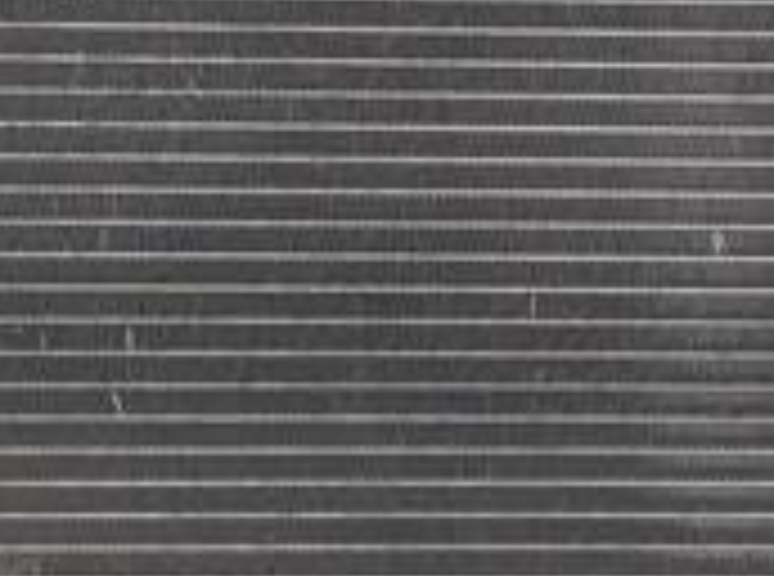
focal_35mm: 97
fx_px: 2163
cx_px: 706
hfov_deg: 19.9
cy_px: 155
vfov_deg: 15.1
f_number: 2.4
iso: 100
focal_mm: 4.3
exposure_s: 1/100
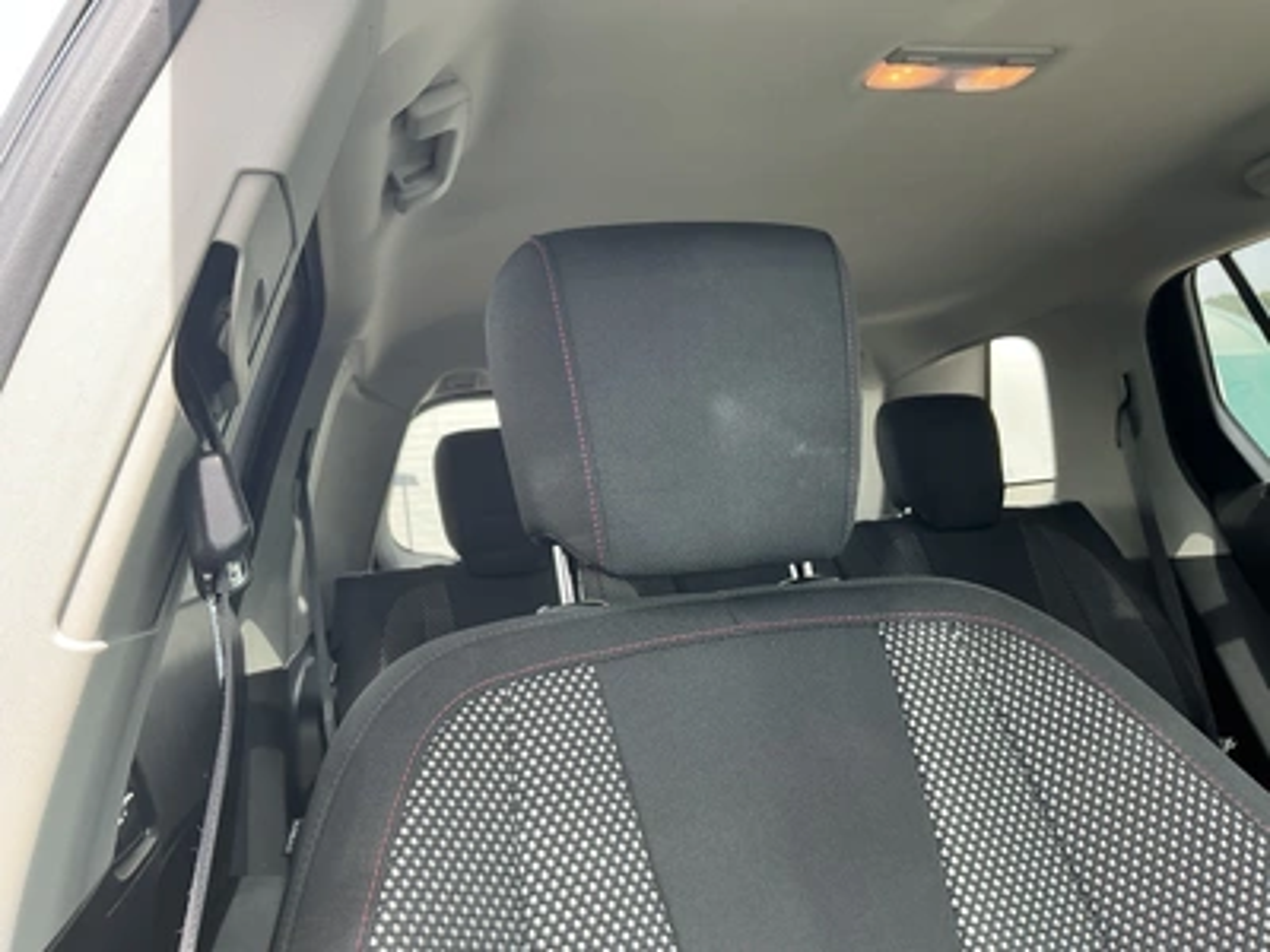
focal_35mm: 28
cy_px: 476
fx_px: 1027
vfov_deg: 49.7
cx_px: 635
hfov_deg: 63.4
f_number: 1.8
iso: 40
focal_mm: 3
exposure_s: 1/122
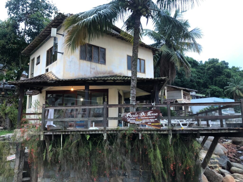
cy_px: 91
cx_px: 122
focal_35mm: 28
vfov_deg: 49.7
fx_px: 197
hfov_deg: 63.4
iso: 50
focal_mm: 3.99
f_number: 1.8
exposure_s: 1/15
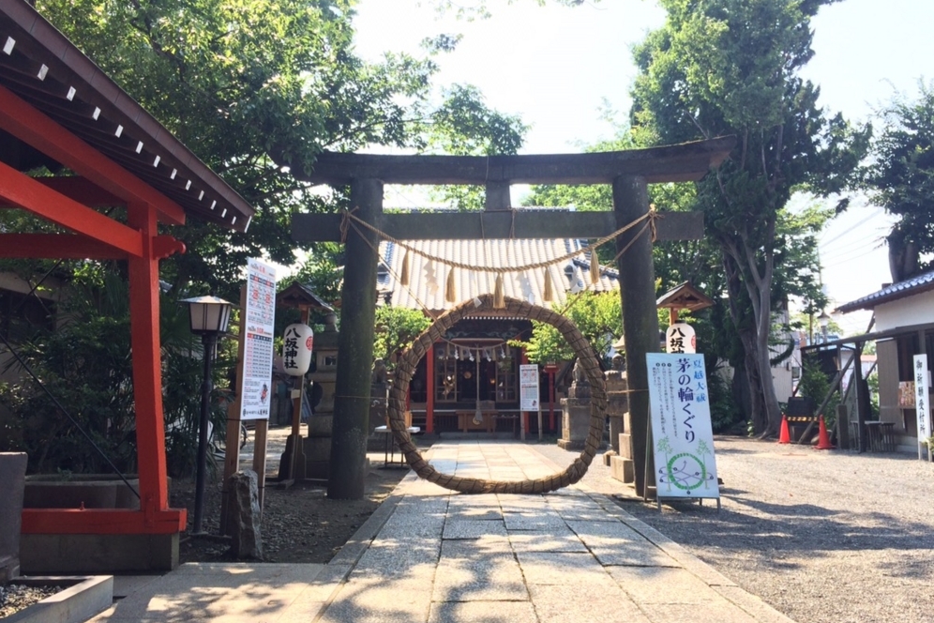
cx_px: 478
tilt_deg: +4.7
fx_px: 804
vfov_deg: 42.3
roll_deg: -0.3
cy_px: 310
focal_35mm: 31
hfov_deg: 60.3
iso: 32
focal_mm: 4.15
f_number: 2.2
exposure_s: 1/533
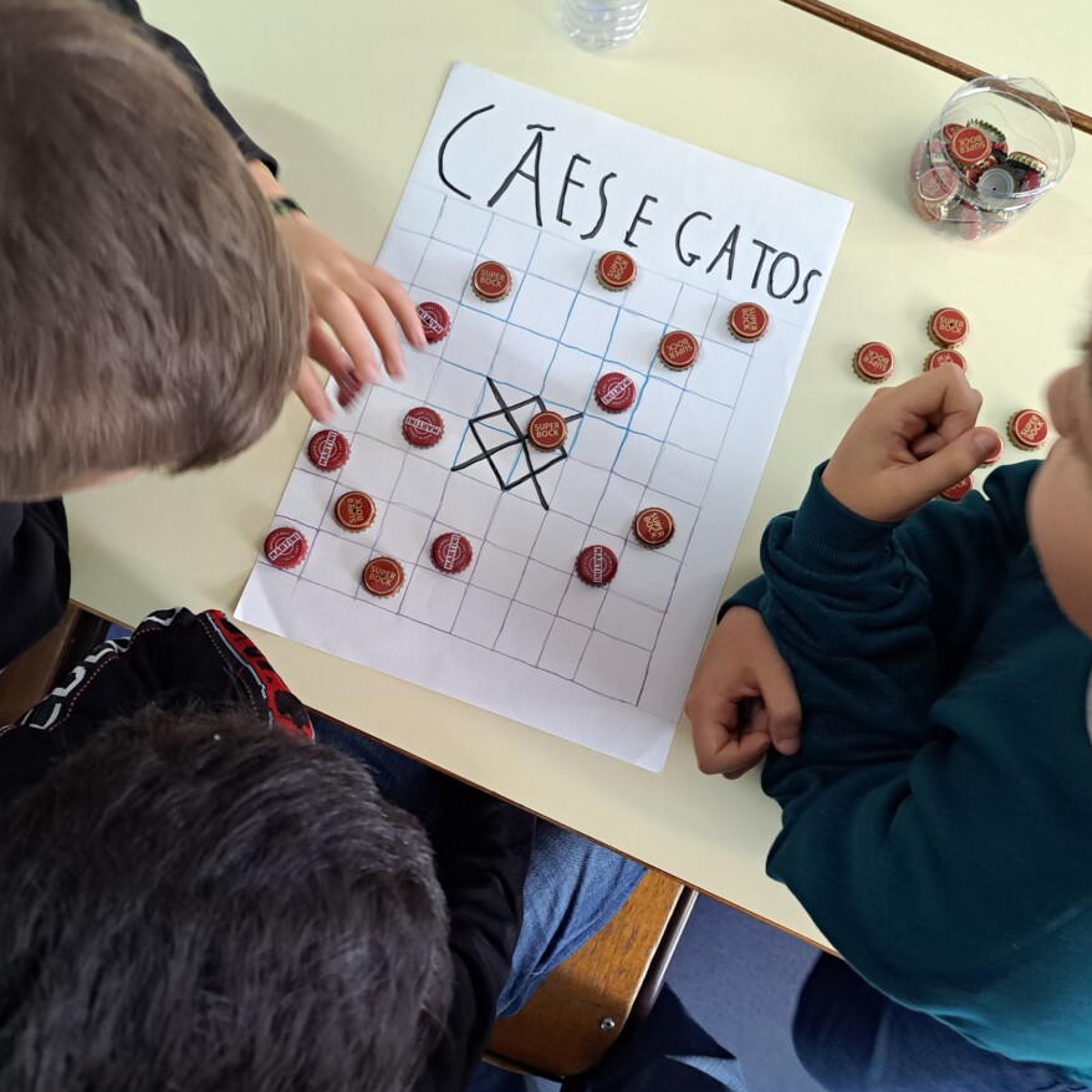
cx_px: 509
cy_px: 551
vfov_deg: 55.6
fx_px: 1035
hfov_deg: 55.6
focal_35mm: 29
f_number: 1.8
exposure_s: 1/50
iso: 200
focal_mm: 5.23
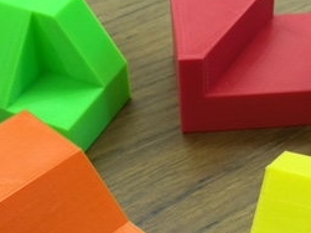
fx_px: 665
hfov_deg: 26.0
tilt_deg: -46.1
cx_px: 235
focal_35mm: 74
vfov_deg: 19.6
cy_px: 191
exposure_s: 1/30
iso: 32
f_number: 2.2
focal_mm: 4.15
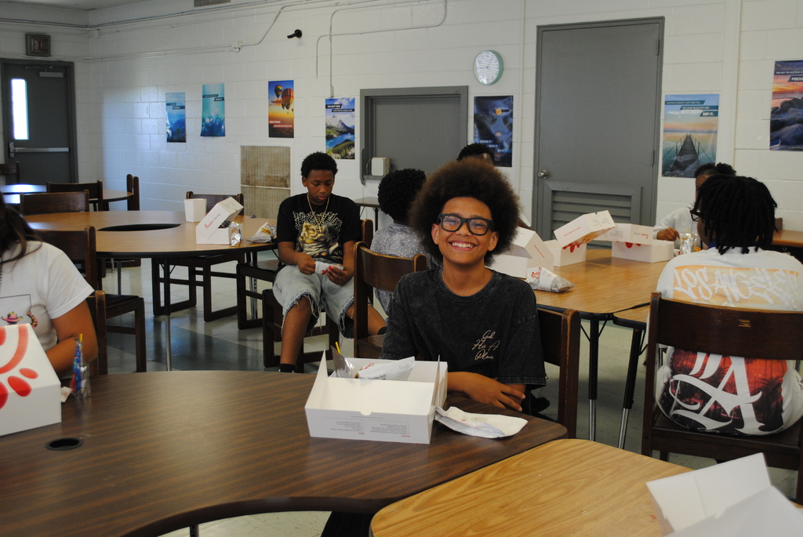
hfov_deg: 46.4
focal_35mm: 42
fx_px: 938
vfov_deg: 32.0
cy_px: 268
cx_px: 402
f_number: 4.5
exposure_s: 1/25
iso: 400
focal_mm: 28
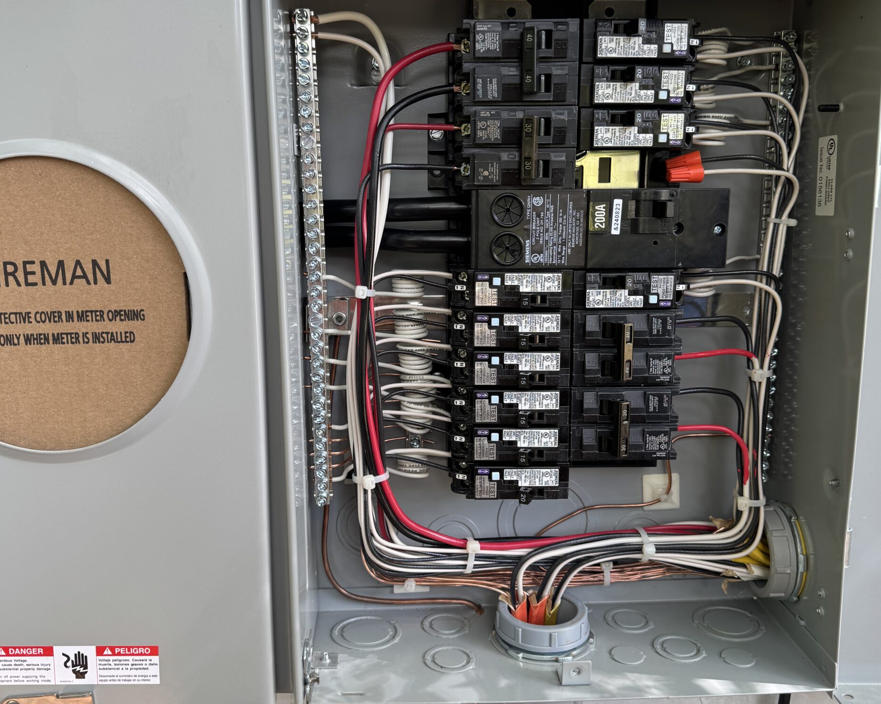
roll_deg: -0.1
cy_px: 323
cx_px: 441
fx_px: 834
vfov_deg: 45.7
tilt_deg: -11.5
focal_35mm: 32
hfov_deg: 55.7
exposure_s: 1/205
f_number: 1.78
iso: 64
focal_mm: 6.76
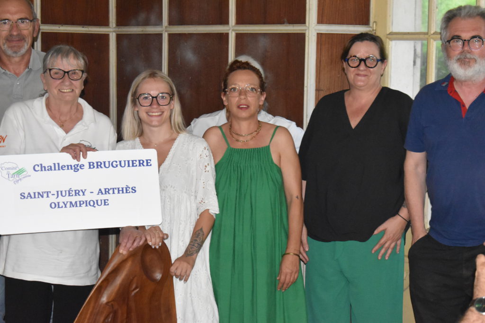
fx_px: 1112
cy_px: 162
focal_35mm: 82
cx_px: 242
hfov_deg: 24.6
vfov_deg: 16.6
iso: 6400
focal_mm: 55
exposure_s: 1/60
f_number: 5.6
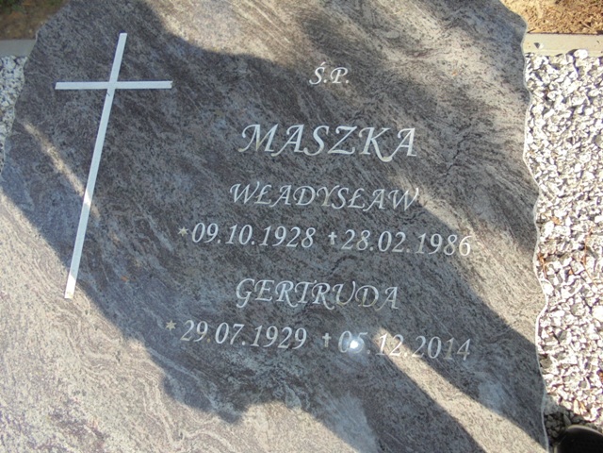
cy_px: 226
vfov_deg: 53.1
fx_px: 453
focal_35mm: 26
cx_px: 302
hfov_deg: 67.3
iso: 100
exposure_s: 1/200
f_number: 3.5
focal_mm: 4.6
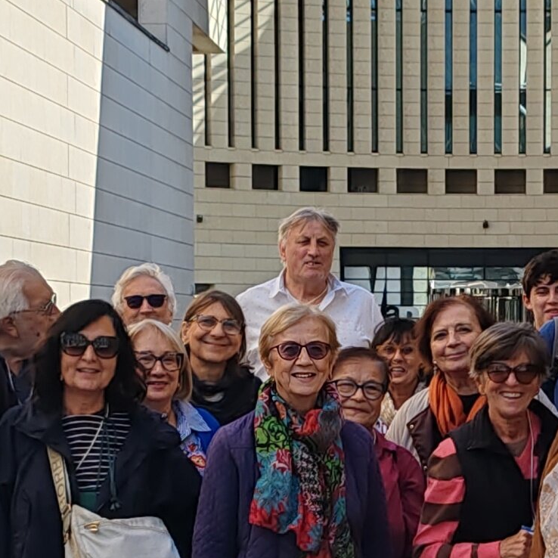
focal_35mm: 125
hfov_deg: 13.8
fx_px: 2280
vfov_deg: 13.9
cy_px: 444
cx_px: 502
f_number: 1.9
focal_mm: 6.12
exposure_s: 1/650
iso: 50
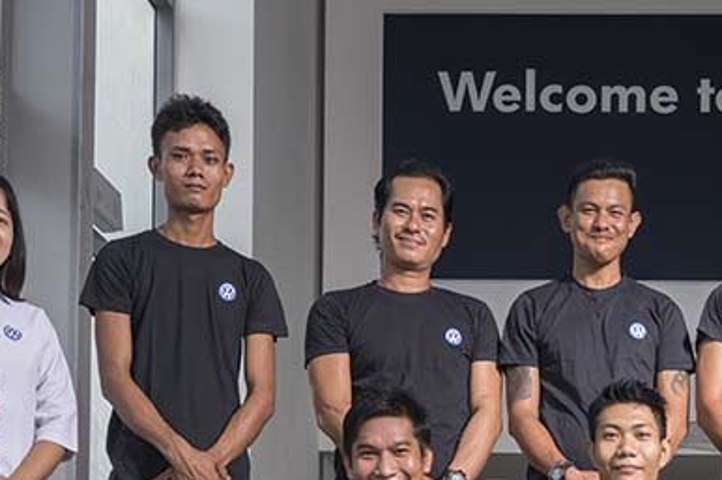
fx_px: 1744
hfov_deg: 22.6
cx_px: 696
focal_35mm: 87
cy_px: 430
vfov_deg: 15.5
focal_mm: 35
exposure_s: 1/200
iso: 320
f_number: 9
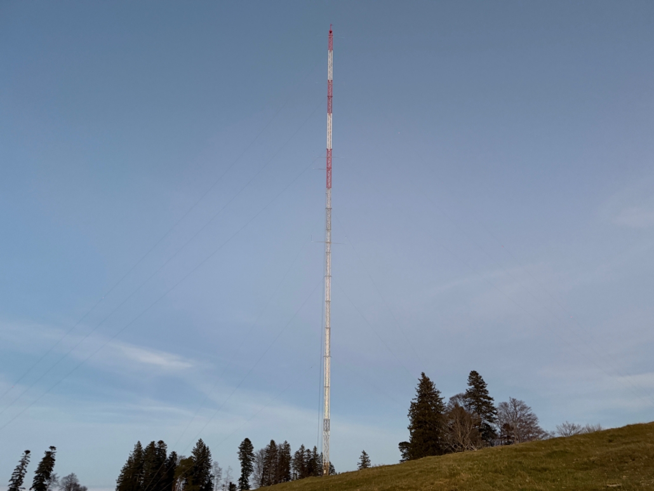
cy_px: 246
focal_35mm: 24
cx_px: 327
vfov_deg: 56.8
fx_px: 454
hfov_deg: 71.6
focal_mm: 6.76
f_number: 1.78
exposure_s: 1/60
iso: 640
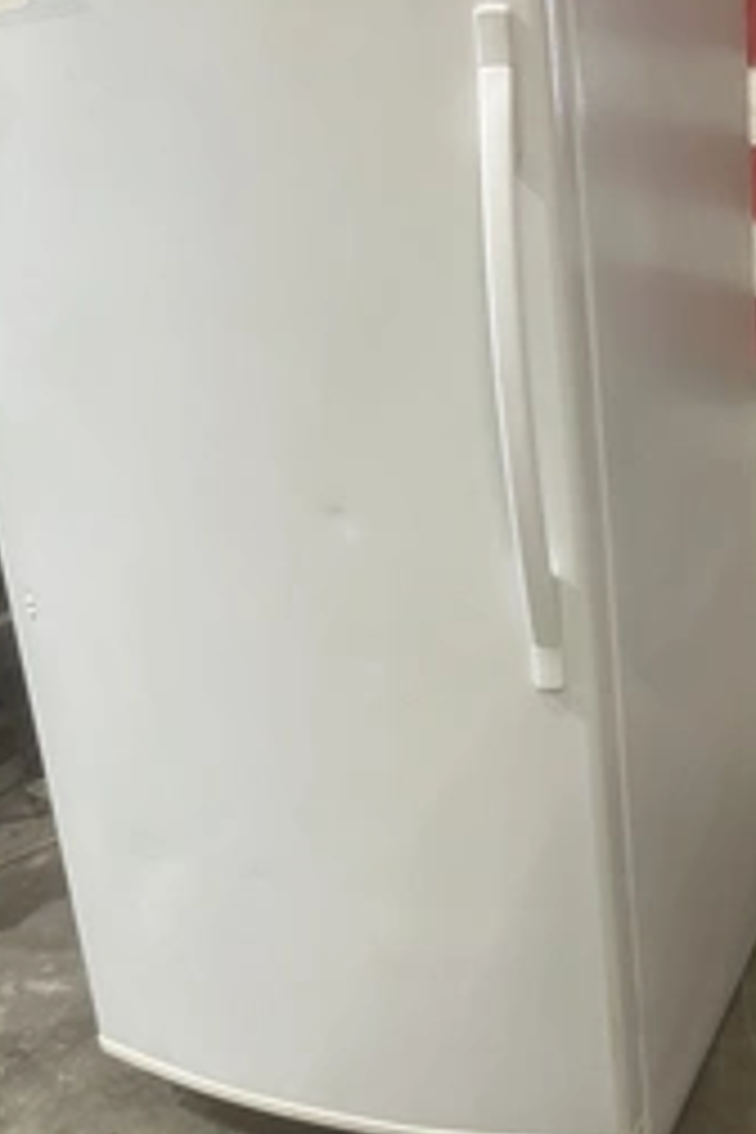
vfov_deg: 45.2
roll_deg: +2.6
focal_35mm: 43
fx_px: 1354
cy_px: 468
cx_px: 724
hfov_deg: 29.5
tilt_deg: -16.1
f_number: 1.6
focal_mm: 5.1
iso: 100
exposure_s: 1/60
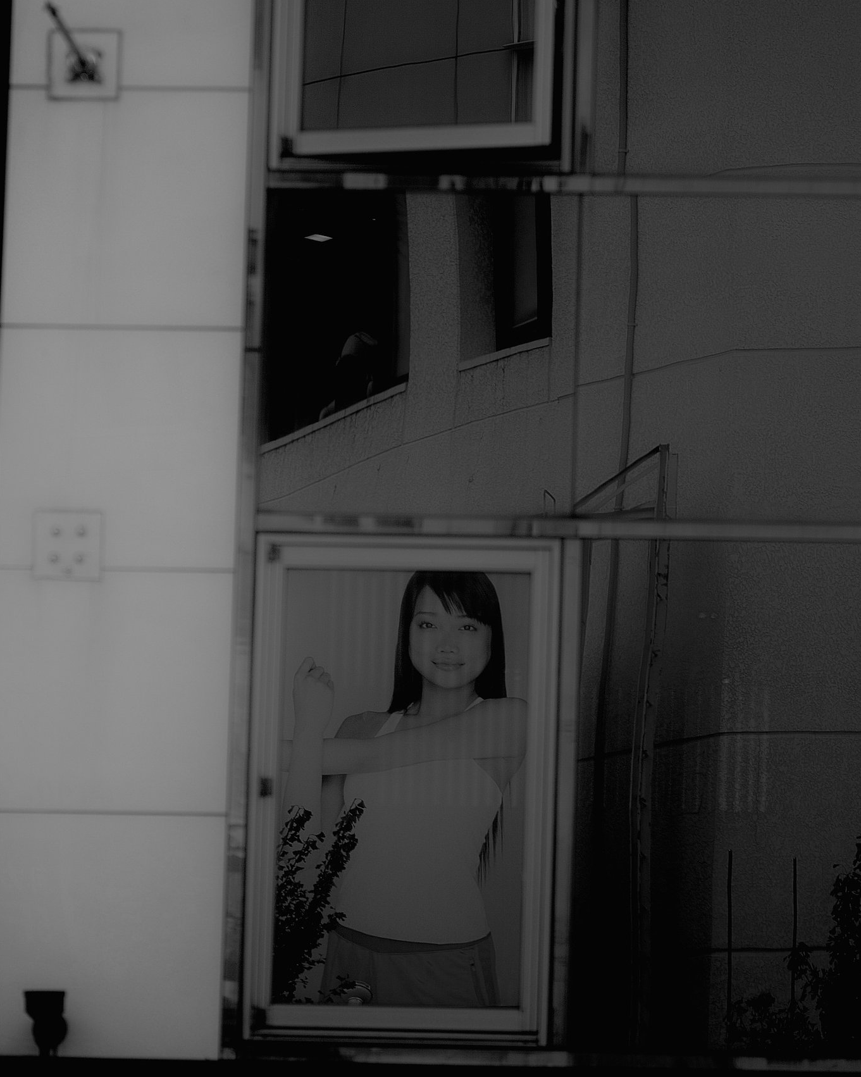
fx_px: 9176
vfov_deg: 6.7
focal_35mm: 288
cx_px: 430
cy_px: 555
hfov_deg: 5.4
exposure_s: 1/250
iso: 100
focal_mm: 150
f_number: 2.8
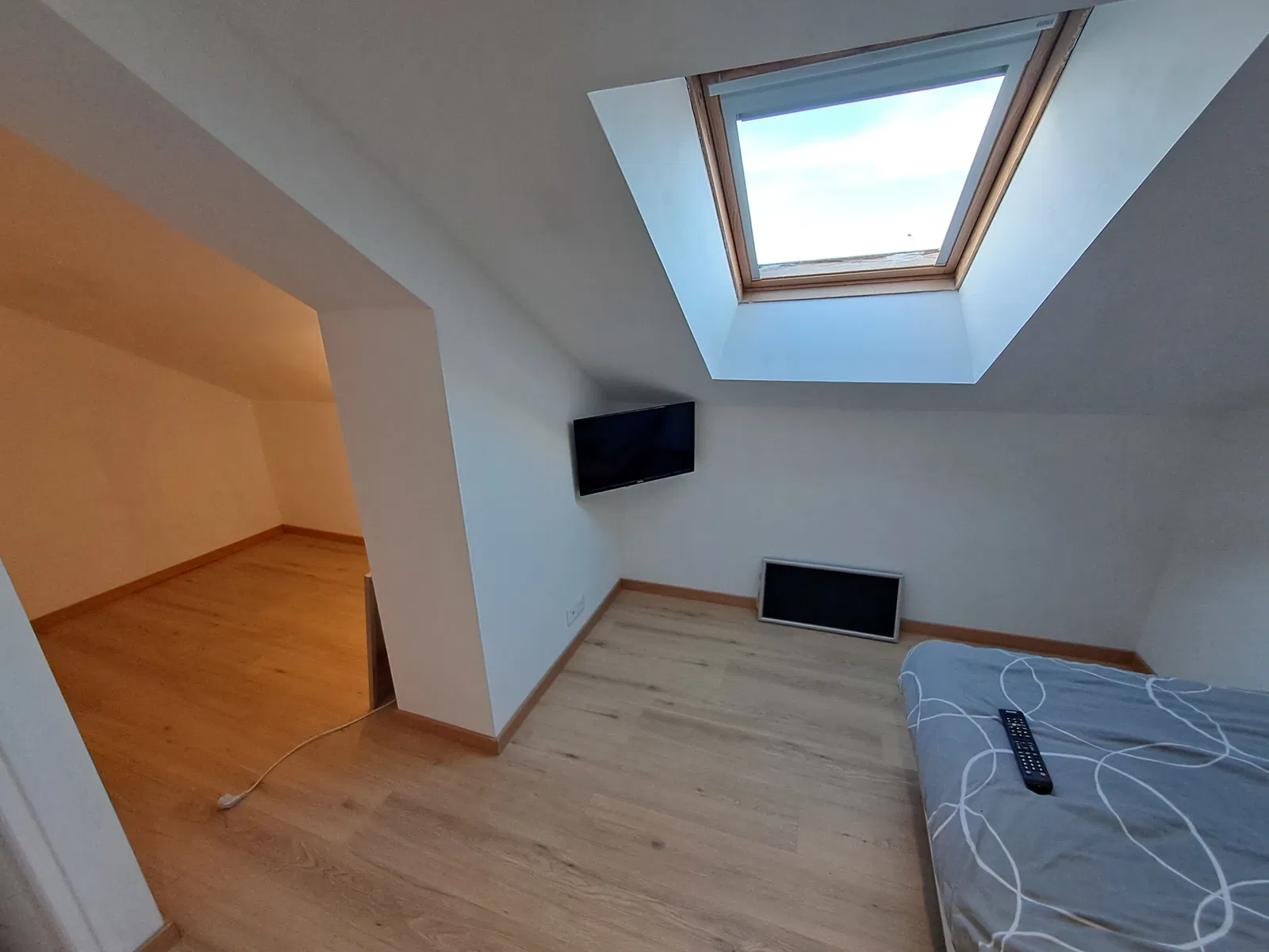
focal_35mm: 13
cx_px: 634
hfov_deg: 106.2
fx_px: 477
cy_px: 476
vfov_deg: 89.9
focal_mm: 1.42
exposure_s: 1/50
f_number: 2.2
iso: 64
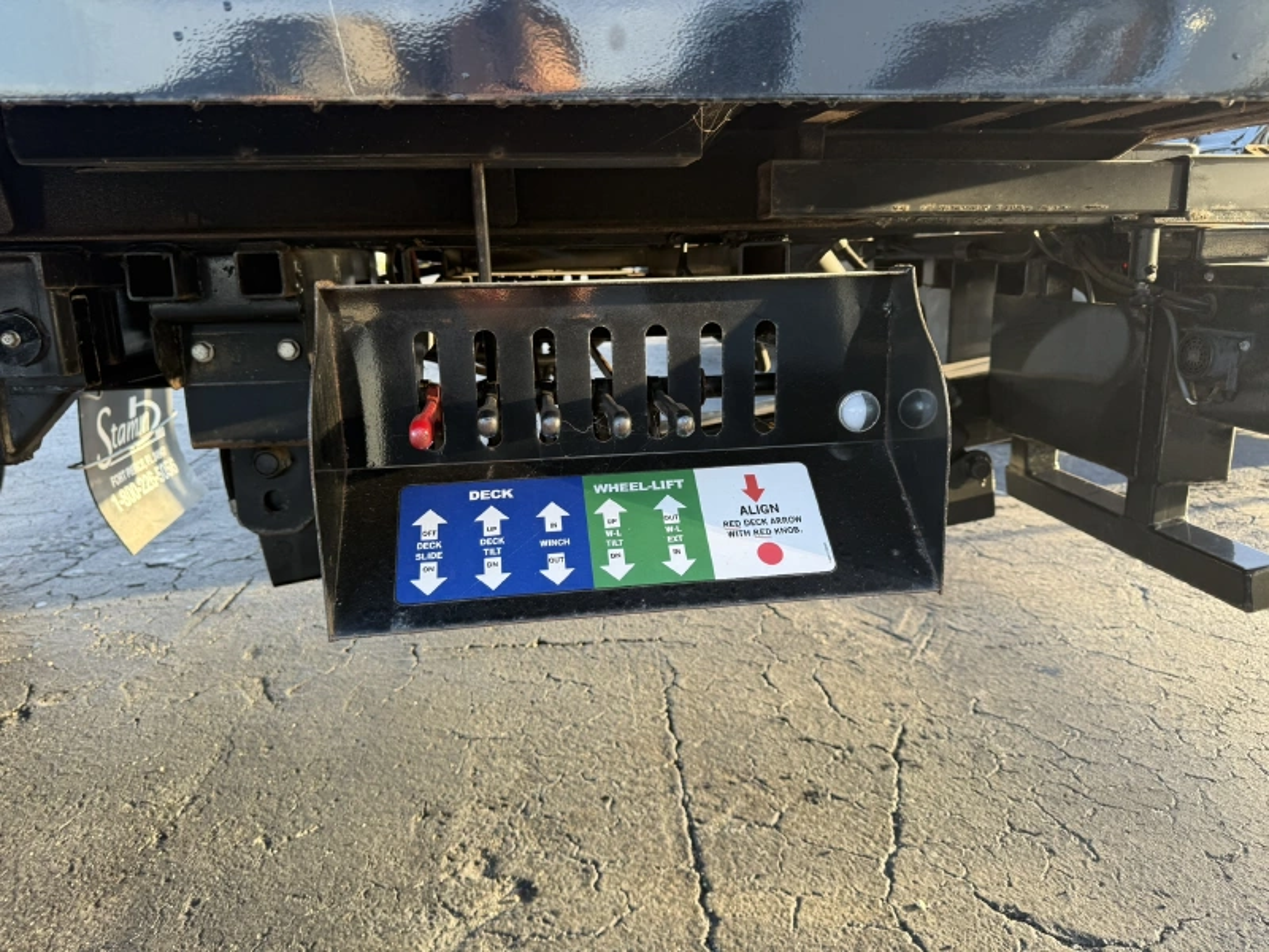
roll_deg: +2.4
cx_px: 634
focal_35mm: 24
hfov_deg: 71.6
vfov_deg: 56.8
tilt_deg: -11.8
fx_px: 880
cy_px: 476
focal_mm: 6.76
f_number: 1.78
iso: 80
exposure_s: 1/188
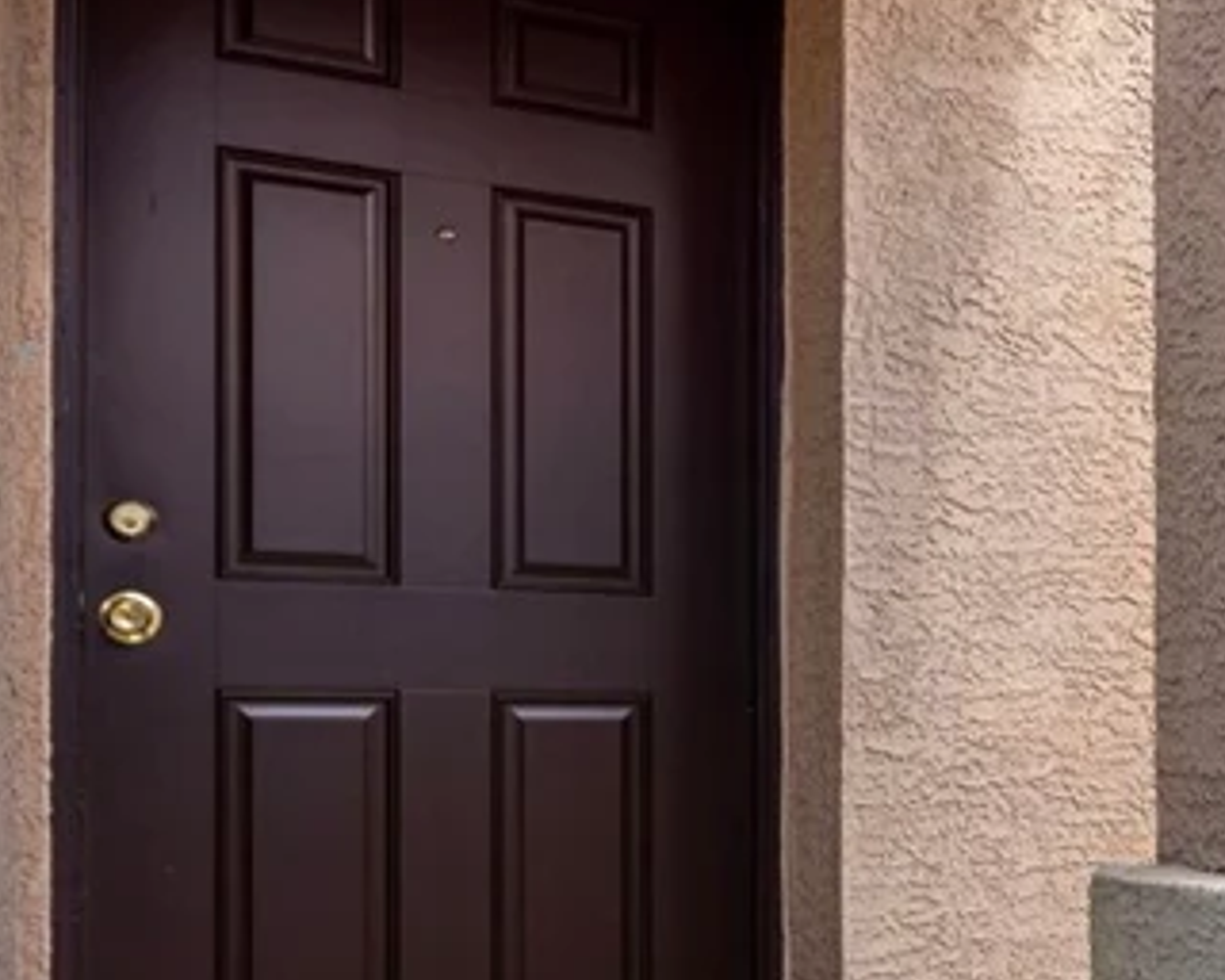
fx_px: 1849
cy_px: 764
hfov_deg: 30.3
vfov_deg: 29.1
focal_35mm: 51
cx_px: 1524
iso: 400
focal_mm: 17
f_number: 8
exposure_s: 1/8000
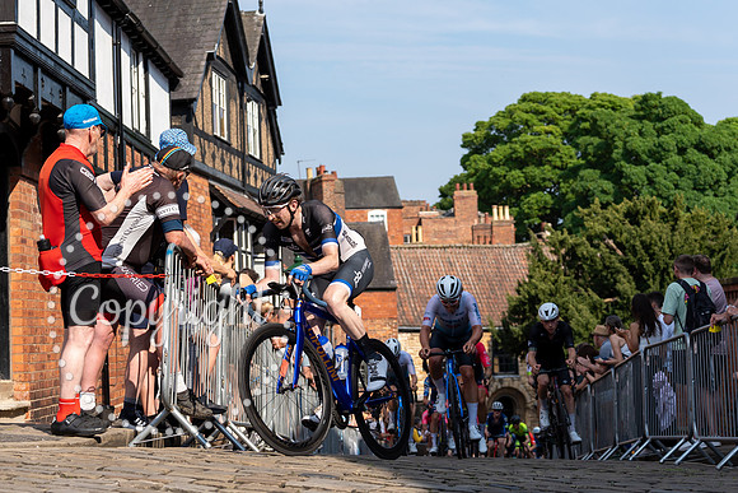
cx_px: 235
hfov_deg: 28.8
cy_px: 199
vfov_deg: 19.6
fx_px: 1427
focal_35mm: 70
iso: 100
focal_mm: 41
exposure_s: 1/1250
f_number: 3.2
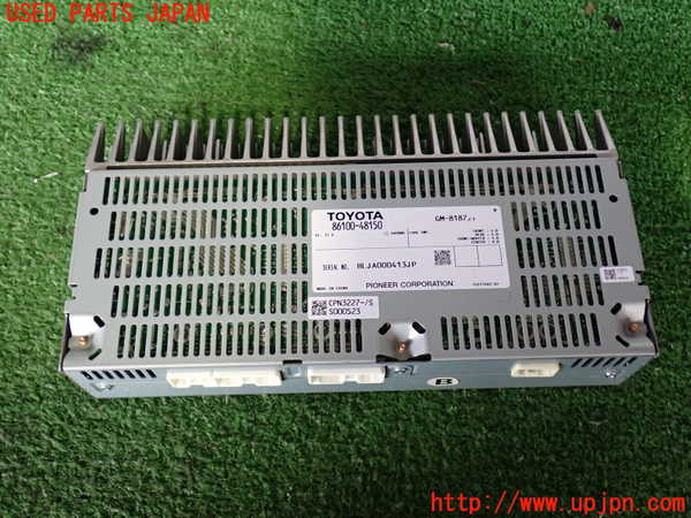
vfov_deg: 37.7
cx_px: 346
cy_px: 259
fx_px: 759
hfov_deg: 49.0
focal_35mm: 38
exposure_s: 1/40
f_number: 2.7
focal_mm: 6.83
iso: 400
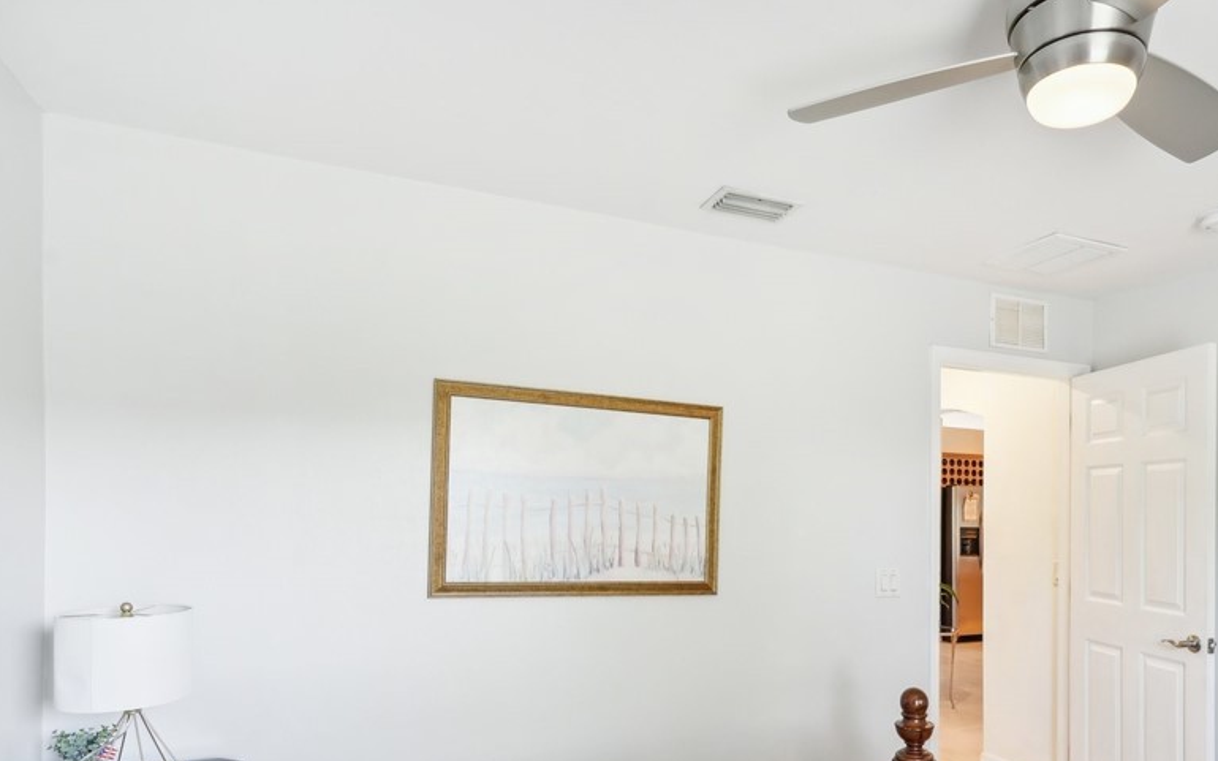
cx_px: 747
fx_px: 787
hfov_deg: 74.4
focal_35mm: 24
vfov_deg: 50.5
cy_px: 517
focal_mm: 16.5
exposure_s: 1/10
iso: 400
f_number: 8
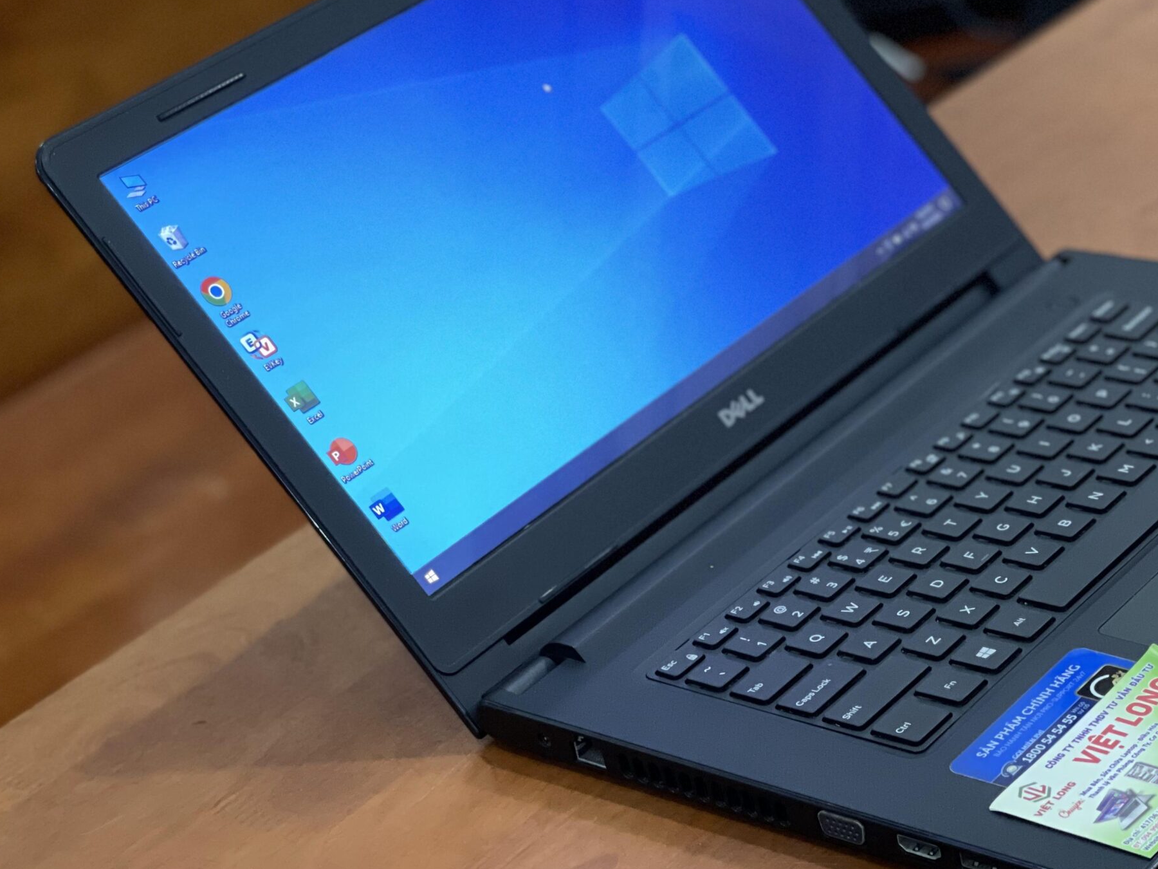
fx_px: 3044
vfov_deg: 16.2
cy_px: 341
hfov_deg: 21.5
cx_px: 703
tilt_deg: -24.2
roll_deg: +12.6
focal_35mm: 91
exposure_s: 1/20
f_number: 2.2
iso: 400
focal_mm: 7.5
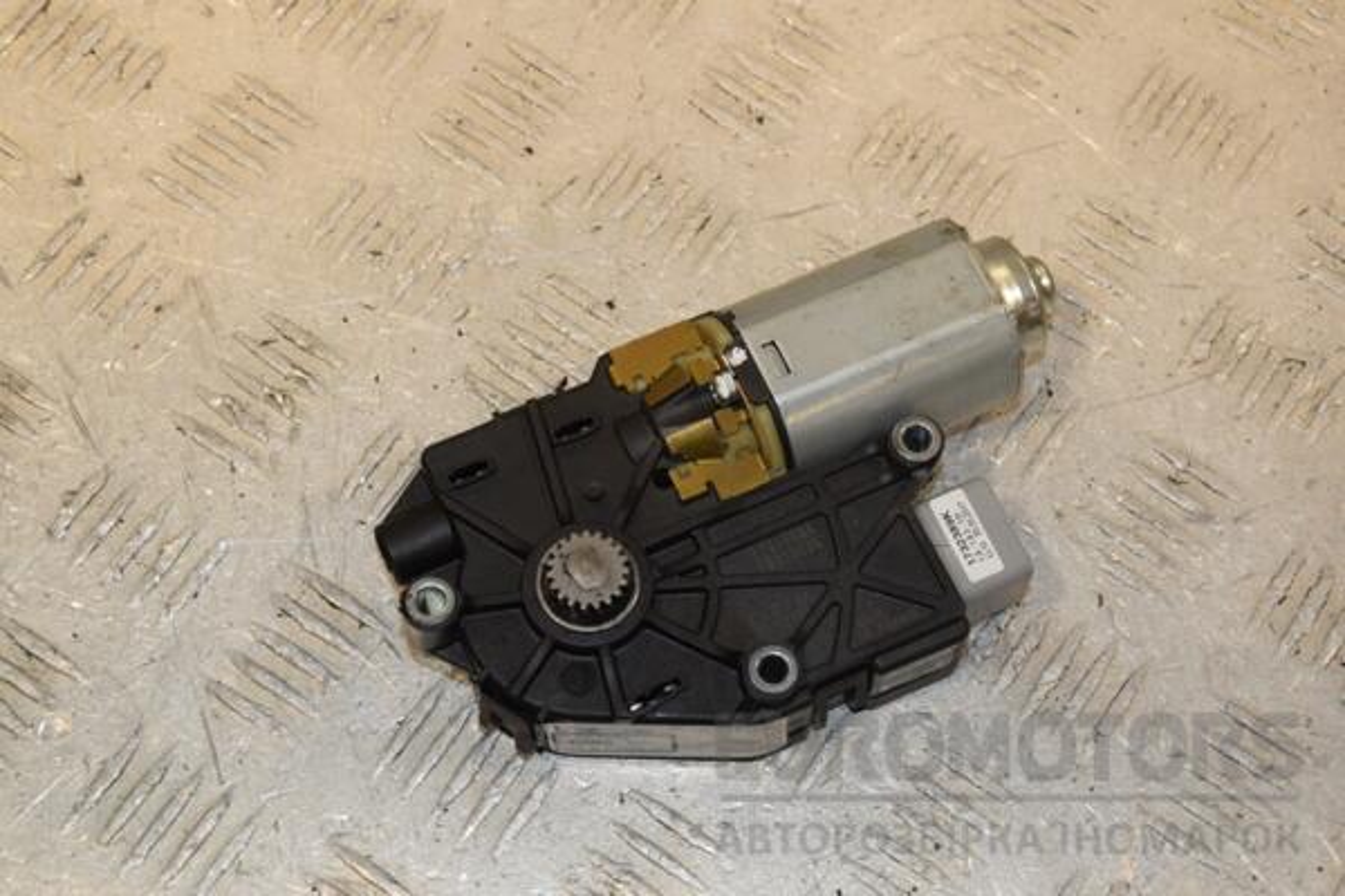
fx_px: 2690
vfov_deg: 18.9
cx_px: 672
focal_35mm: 72
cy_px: 448
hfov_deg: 28.1
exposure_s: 1/200
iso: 800
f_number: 8
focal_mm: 48
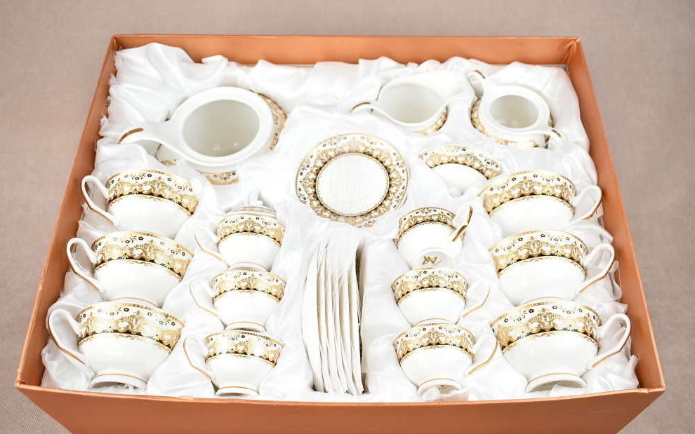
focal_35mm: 36
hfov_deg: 54.6
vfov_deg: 35.8
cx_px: 348
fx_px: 673
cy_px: 229
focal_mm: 23
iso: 400
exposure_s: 1/80
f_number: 4.5
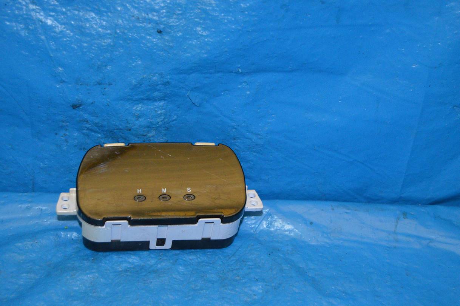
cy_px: 153
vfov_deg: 18.2
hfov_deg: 27.0
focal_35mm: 75
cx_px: 230
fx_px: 958
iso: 3200
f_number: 5.6
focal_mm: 50
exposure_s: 1/60
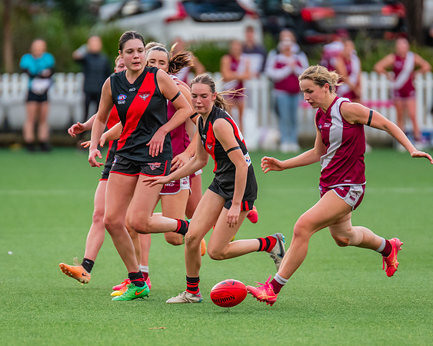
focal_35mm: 724
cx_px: 170
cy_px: 188
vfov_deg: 2.1
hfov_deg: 2.7
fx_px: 9276
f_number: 4
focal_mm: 420
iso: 1250
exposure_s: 1/800
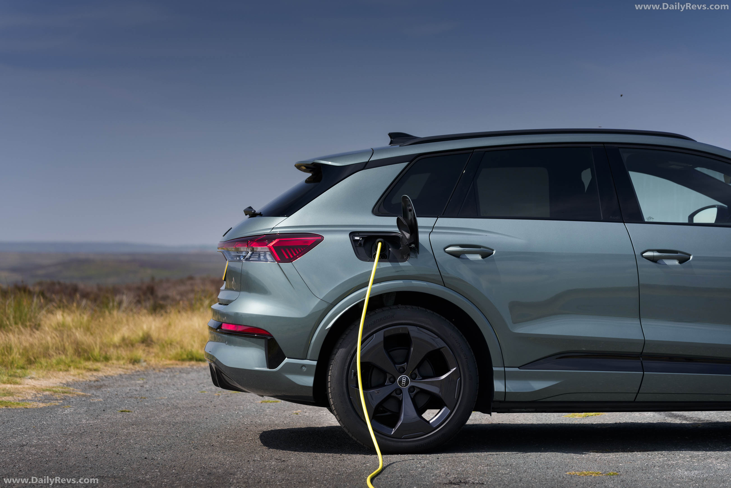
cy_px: 244
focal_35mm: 102
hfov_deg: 20.0
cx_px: 366
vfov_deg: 13.4
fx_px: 2071
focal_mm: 102
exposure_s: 1/400
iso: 100
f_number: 4
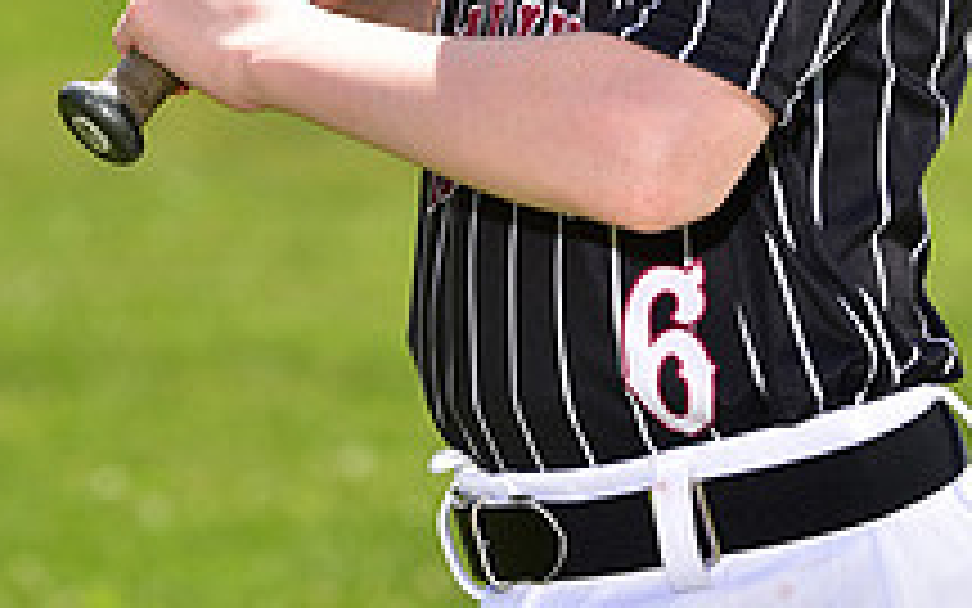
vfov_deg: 3.5
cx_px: 740
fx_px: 9775
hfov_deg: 5.7
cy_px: -248
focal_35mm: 369
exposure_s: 1/250
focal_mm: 135
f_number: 6.3
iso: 100
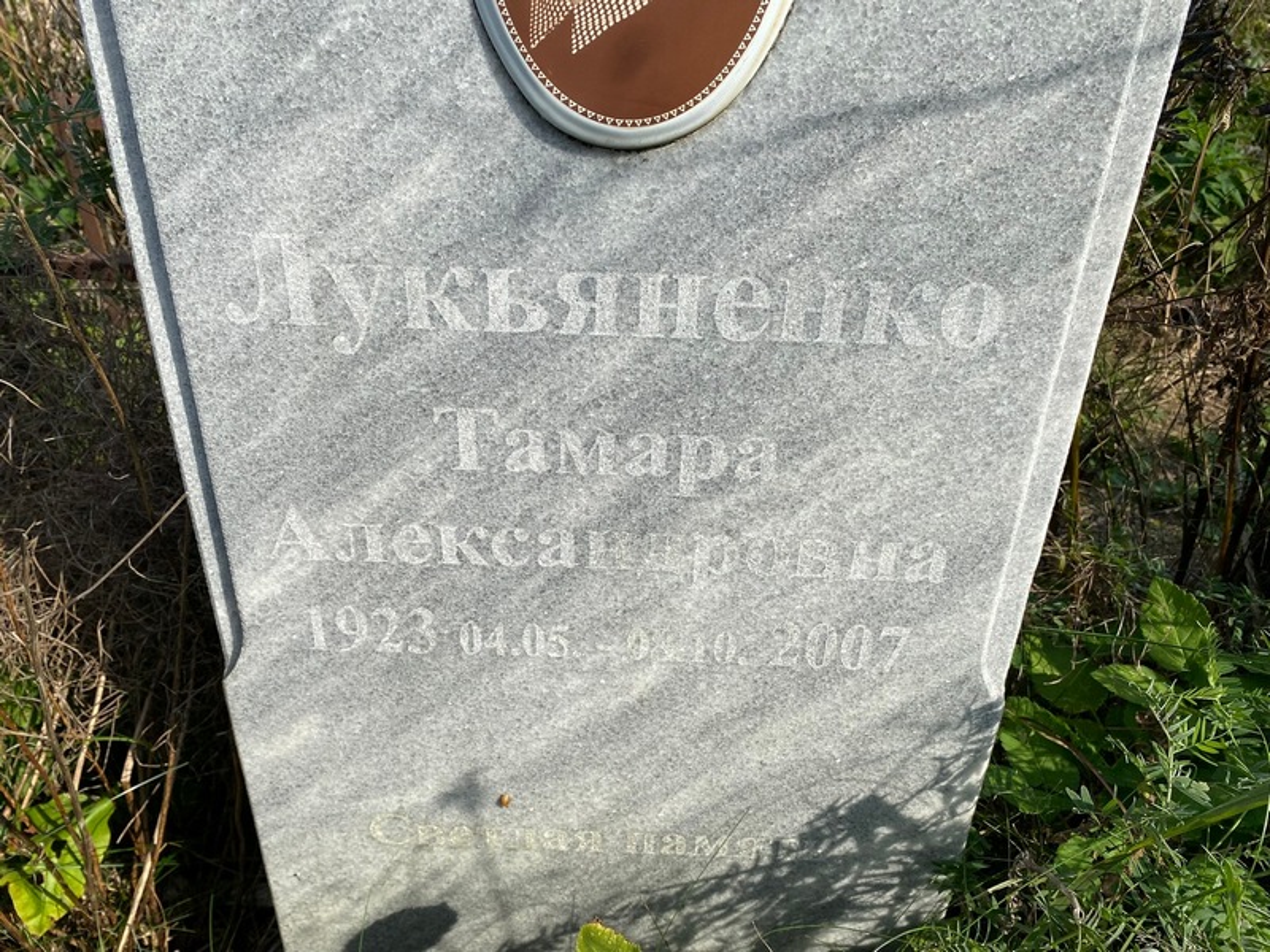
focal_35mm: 26
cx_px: 635
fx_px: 954
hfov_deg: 67.3
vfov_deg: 53.1
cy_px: 476
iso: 32
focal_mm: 4.25
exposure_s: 1/4444
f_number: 1.8
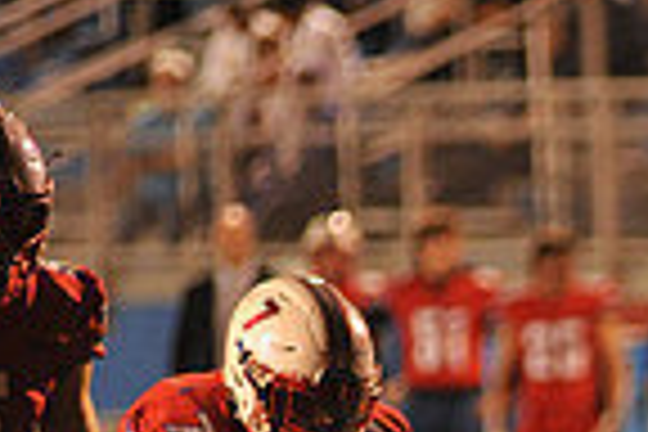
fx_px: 14489
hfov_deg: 2.6
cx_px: 1035
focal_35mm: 805
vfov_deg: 1.7
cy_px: 837
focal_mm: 200
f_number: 2.8
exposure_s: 1/200
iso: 2000
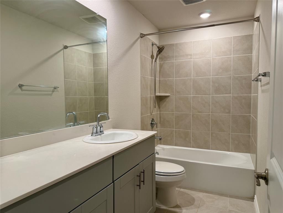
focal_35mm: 24
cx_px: 142
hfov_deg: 71.6
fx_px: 196
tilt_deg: -2.4
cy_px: 106
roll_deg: +0.1
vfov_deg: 56.8
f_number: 1.78
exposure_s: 1/120
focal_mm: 6.76
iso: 125
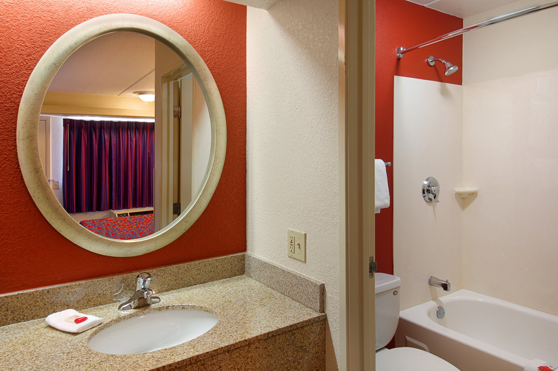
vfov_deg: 53.0
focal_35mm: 24
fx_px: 372
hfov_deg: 73.8
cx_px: 279
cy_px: 186
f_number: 16
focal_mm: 16
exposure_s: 2
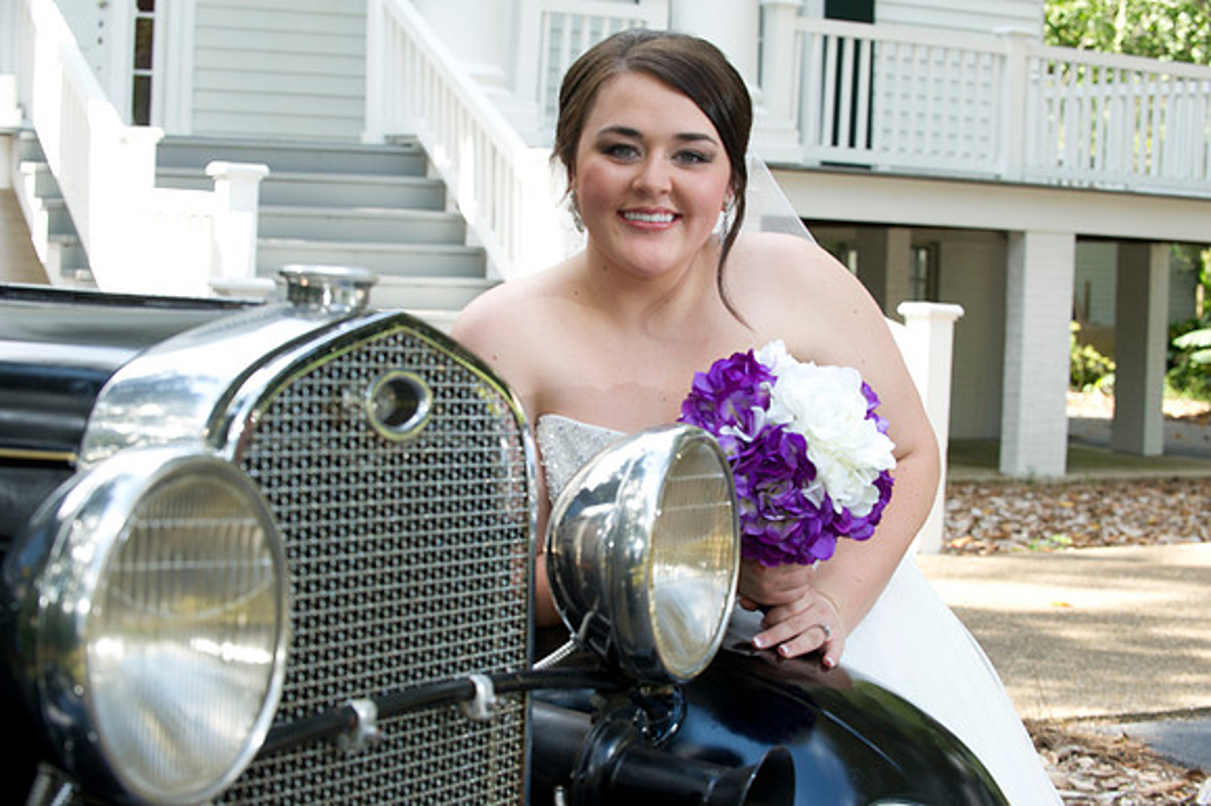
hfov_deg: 28.9
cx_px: 606
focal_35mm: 70
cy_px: 403
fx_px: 2353
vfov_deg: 19.4
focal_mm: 70
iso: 320
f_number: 5.6
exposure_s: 1/125
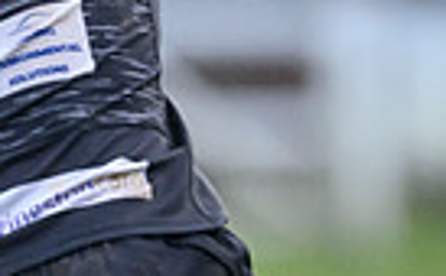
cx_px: -252
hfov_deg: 1.0
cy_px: 362
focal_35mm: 2052
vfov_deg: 0.6
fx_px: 24891
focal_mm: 400
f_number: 3.5
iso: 3200
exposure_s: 1/2000
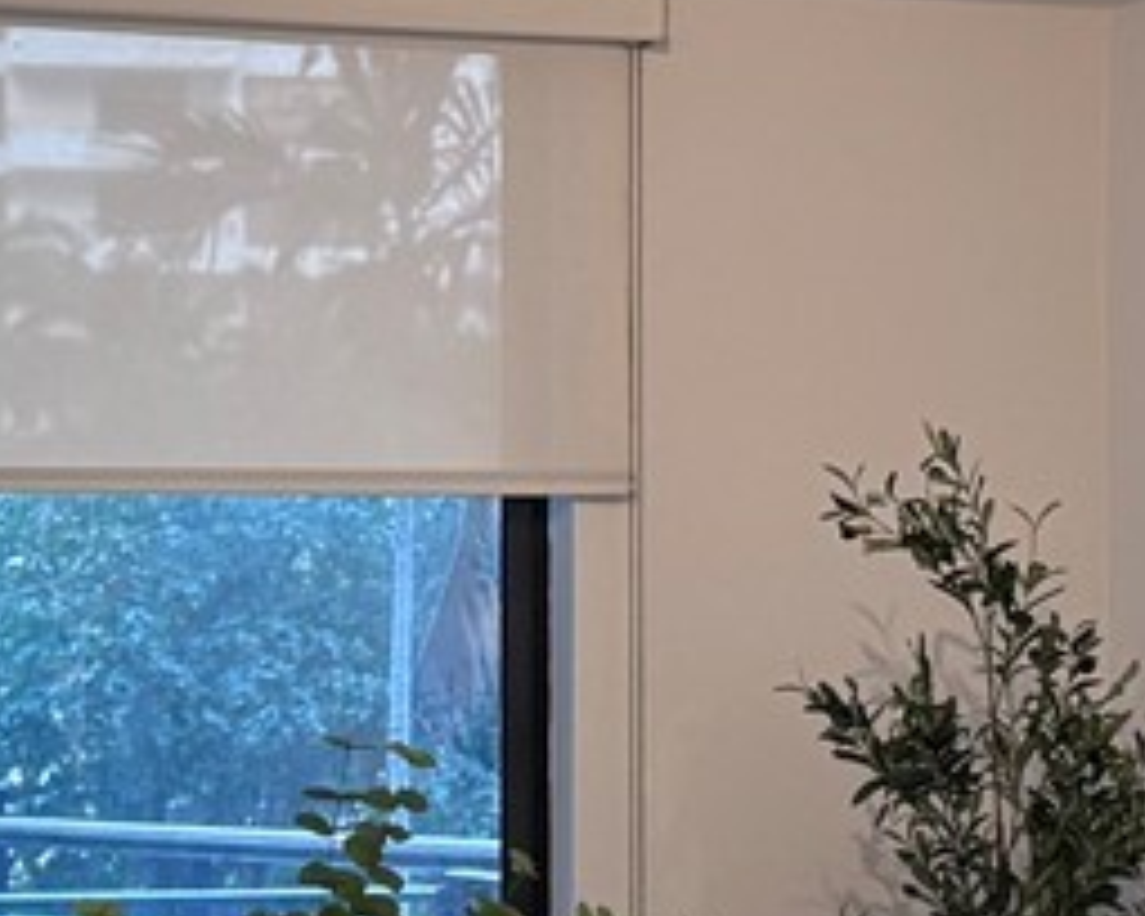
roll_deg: +0.1
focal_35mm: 147
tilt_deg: -0.9
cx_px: 588
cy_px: 759
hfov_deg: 13.1
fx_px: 4981
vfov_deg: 10.5
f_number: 1.78
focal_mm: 6.76
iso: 200
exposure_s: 1/60
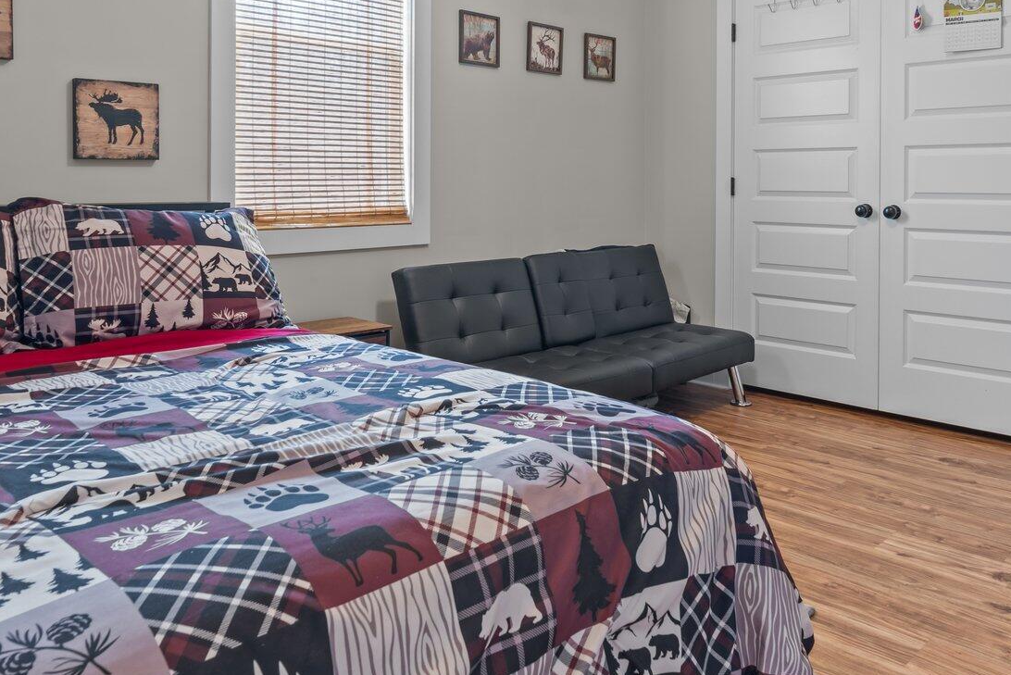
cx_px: 547
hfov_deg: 61.8
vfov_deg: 42.4
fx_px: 843
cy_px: 178
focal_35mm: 30
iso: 320
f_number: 8
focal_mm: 16
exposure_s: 2.5
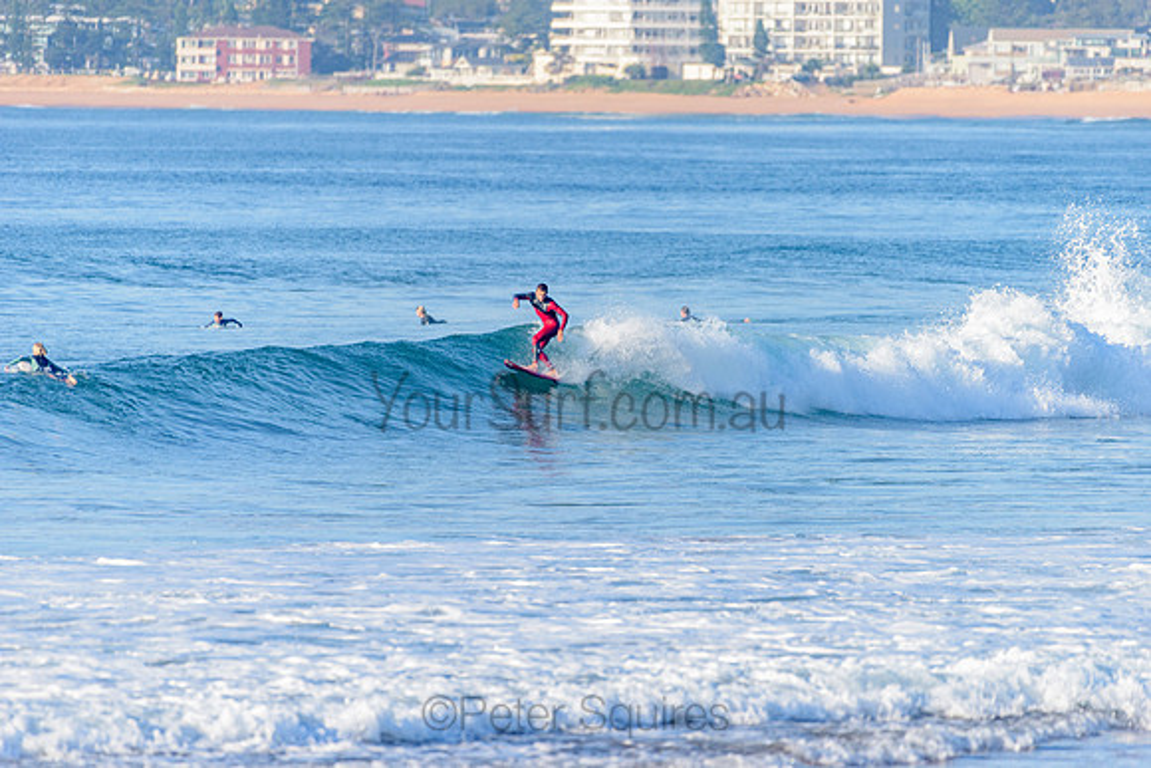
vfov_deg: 2.8
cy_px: 384
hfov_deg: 4.1
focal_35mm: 500
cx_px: 576
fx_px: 15989
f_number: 5.6
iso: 280
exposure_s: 1/2000
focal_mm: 500
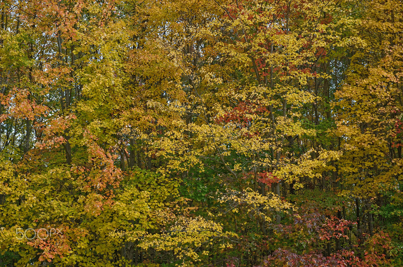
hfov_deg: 32.4
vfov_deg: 21.8
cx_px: 202
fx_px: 693
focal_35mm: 62
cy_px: 134
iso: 200
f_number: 5
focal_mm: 62
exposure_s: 1/320
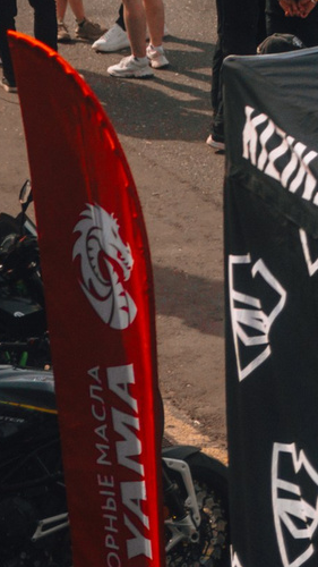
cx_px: 562
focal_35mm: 221
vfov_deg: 9.4
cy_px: -395
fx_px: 3315
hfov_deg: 5.4
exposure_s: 1/8000
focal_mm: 40
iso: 800
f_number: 2.2
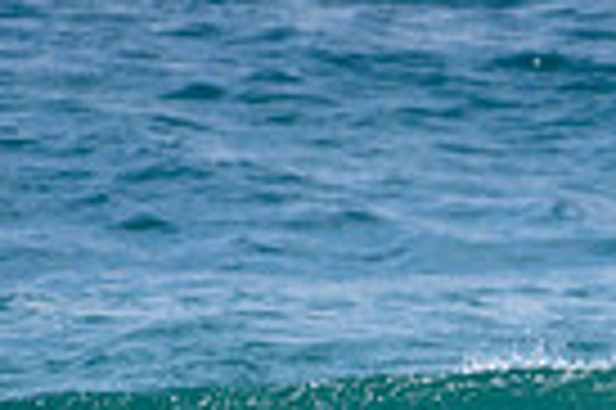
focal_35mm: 2601
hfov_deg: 0.8
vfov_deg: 0.5
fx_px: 44453
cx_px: 1400
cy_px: 554
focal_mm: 500
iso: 100
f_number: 5.6
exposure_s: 1/2000
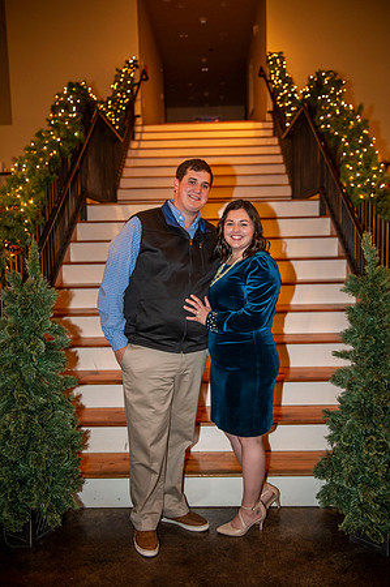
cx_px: 195
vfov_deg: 55.8
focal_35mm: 34
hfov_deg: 38.8
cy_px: 294
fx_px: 554
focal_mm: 34
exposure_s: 1/80
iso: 1600
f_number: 2.8
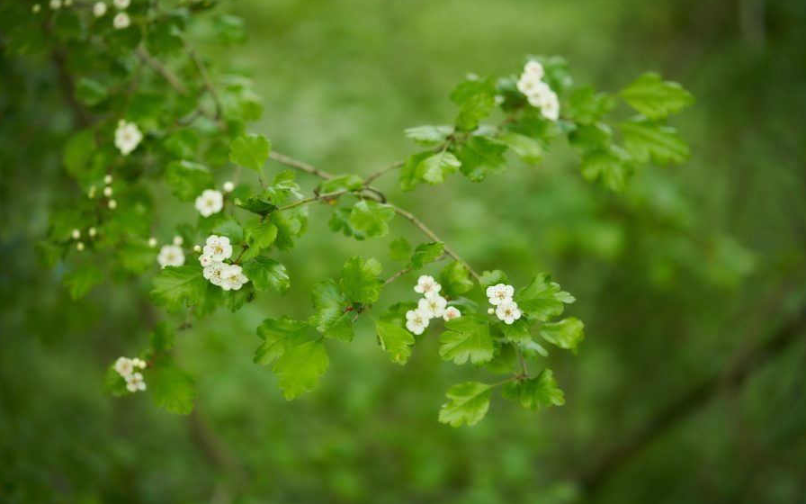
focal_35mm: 87
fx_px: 1911
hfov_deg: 23.8
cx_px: 403
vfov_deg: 15.0
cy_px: 238
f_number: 1.8
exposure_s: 1/125
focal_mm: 85
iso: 100
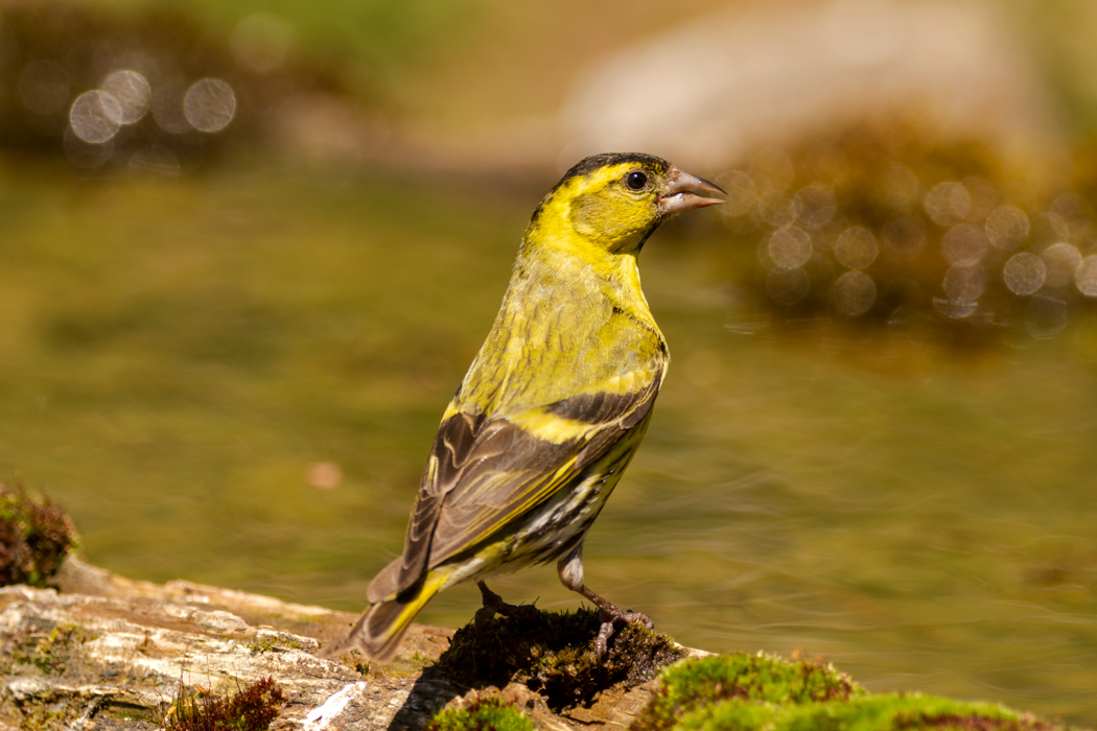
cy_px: 366
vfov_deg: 2.9
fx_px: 14626
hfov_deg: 4.3
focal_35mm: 480
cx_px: 548
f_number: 6.3
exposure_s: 1/500
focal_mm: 320
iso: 200
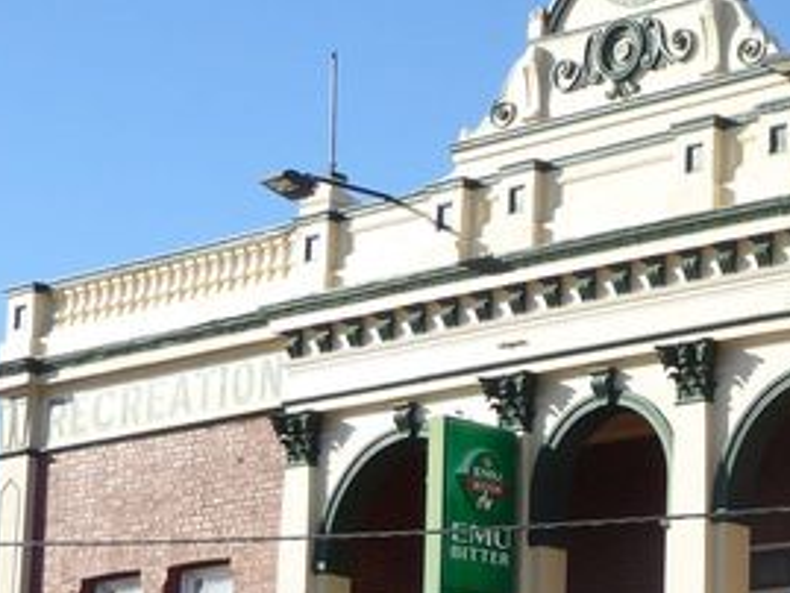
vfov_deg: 11.7
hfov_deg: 15.0
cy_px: 666
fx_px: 2854
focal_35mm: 125
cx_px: 1043
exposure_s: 1/500
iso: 80
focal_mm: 7.2
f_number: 3.8
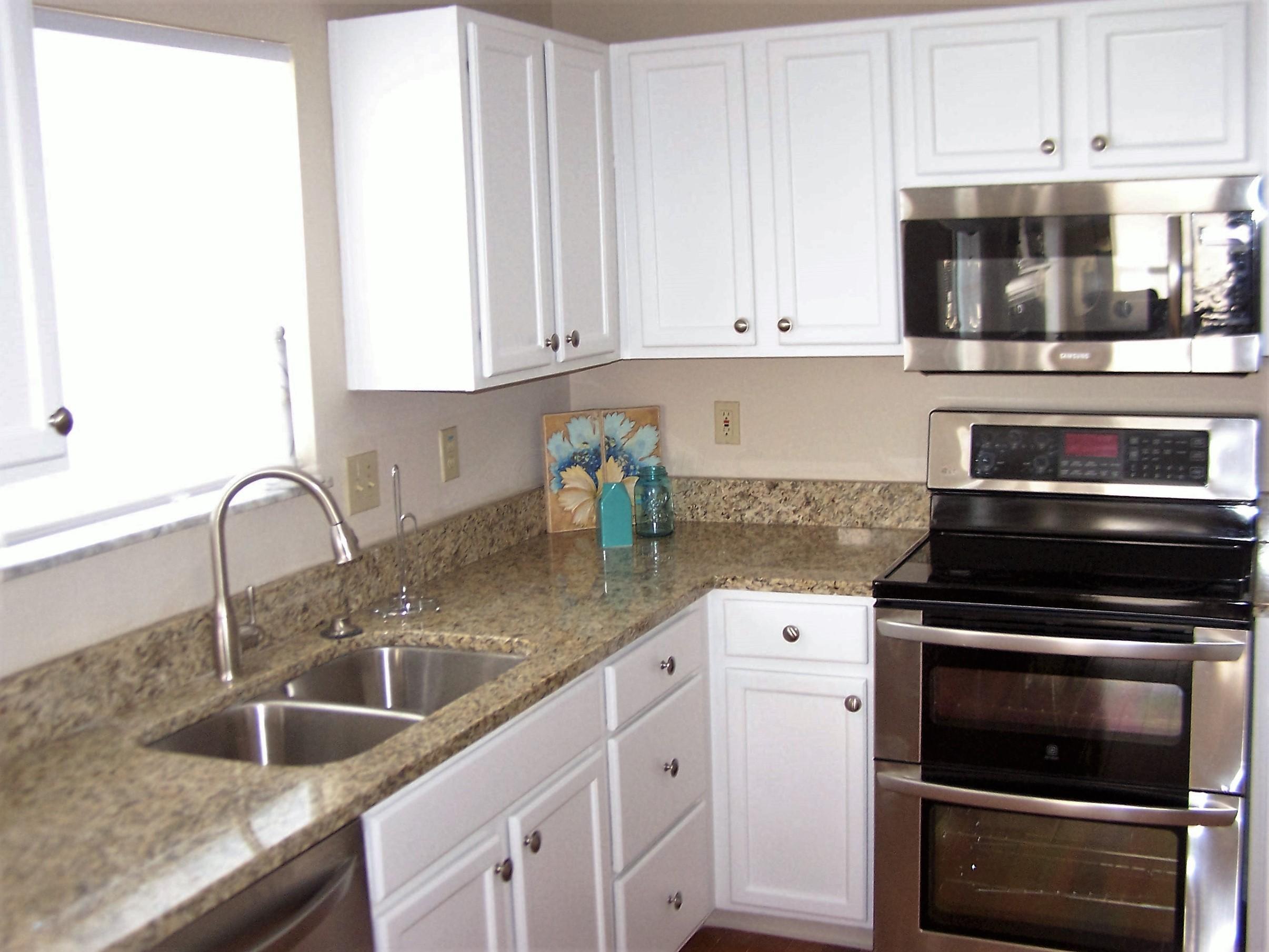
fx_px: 1393
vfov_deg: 37.7
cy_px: 476
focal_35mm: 38
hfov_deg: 49.0
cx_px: 634
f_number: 2.8
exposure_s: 1/60
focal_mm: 6.3
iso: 140
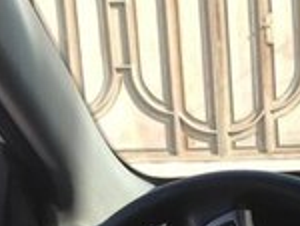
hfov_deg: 13.1
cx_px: 400
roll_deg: +2.0
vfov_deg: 9.8
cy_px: 395
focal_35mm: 145
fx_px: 1259
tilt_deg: -13.4
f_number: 2.4
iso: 50
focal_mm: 4.12
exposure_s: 1/213
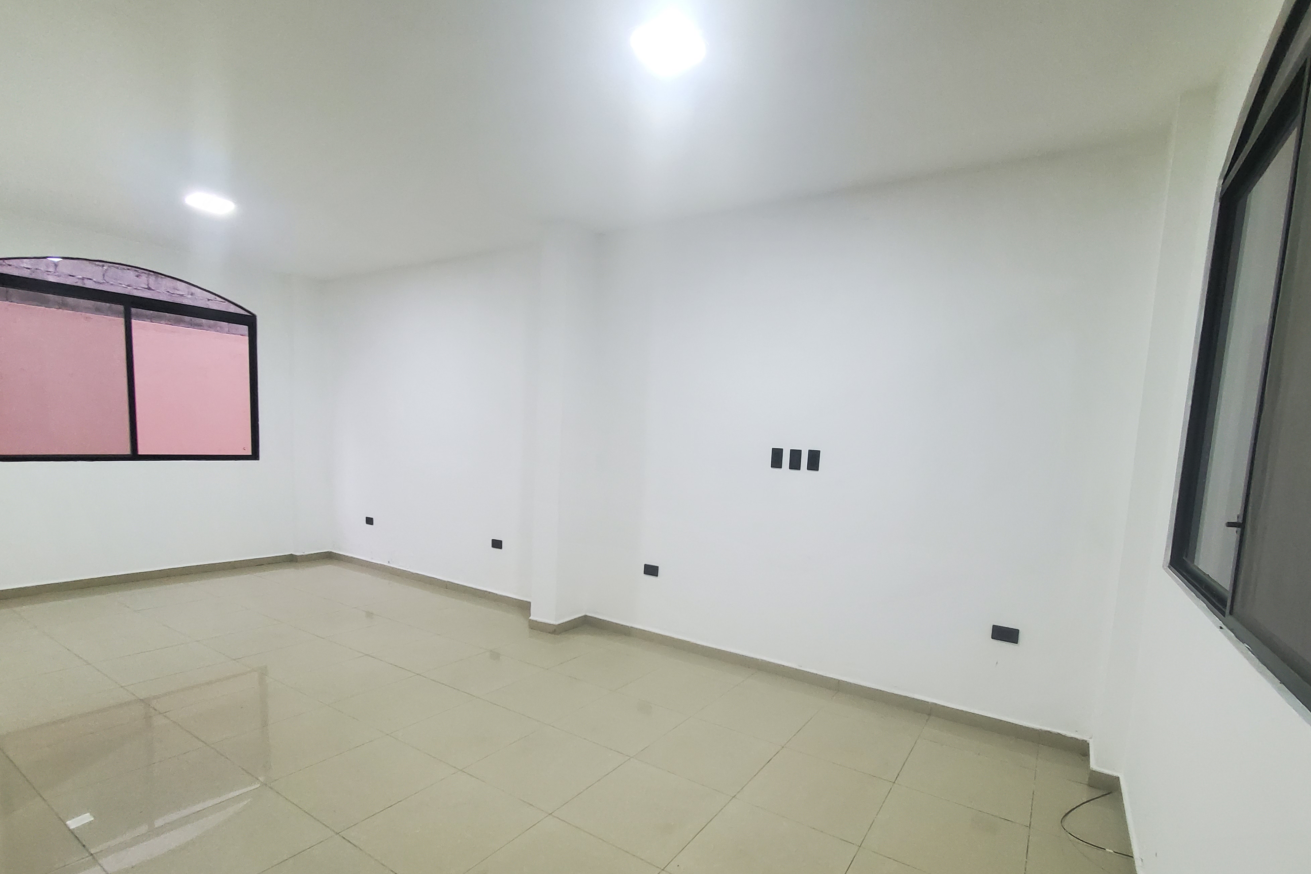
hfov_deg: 96.7
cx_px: 662
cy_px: 500
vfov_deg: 73.3
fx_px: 583
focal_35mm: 16
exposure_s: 1/40
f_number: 2.2
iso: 400
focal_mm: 1.8
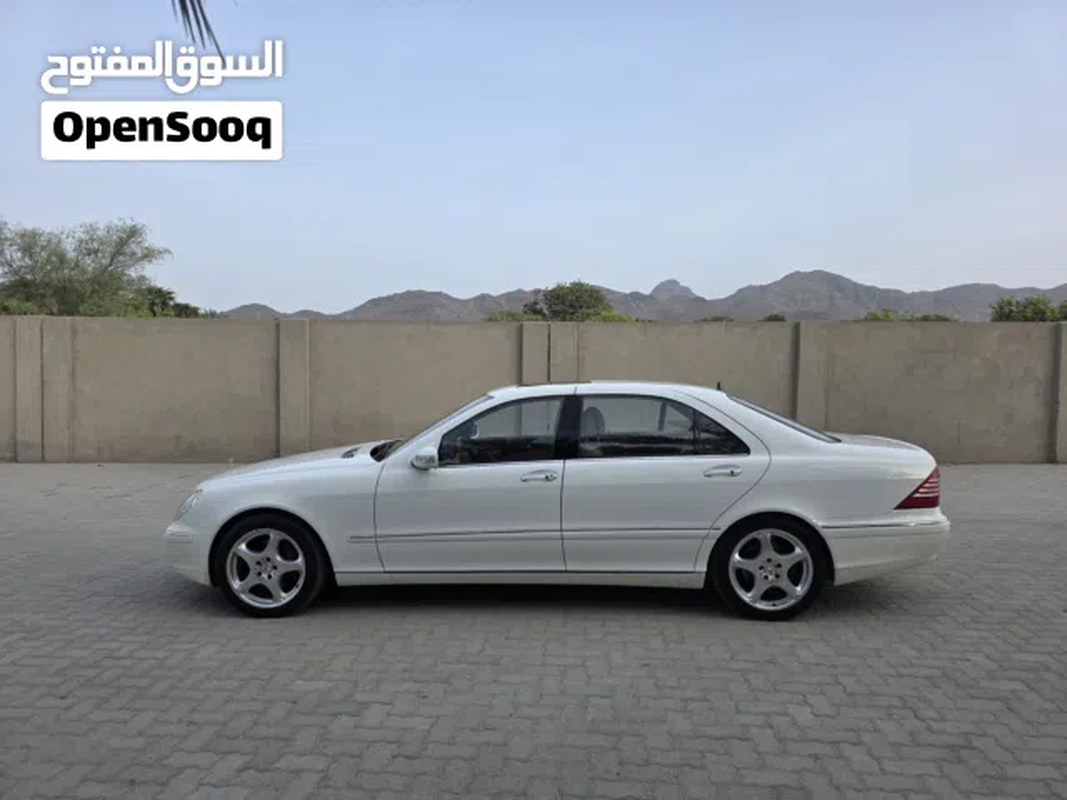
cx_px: 534
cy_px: 400
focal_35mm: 23
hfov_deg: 73.9
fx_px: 709
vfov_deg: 58.9
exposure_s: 1/3220
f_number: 1.7
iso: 80
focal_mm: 6.3
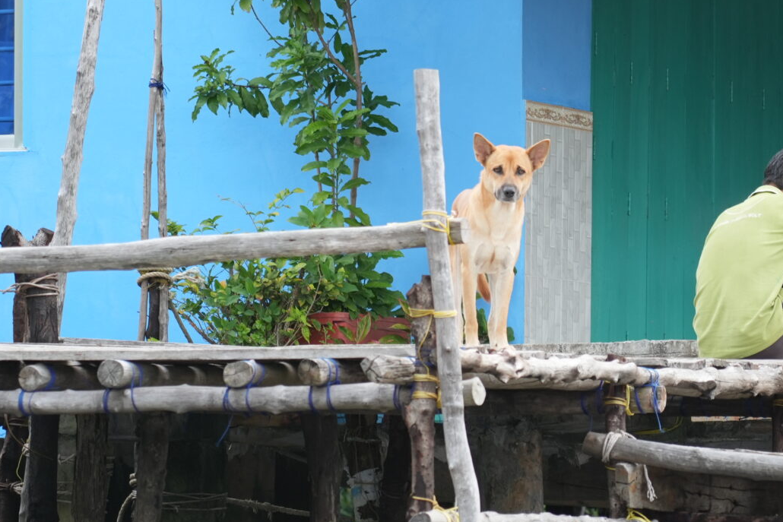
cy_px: 226
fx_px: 5677
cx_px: 666
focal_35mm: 261
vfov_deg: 5.3
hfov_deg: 7.9
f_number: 4
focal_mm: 105
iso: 250
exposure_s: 1/160
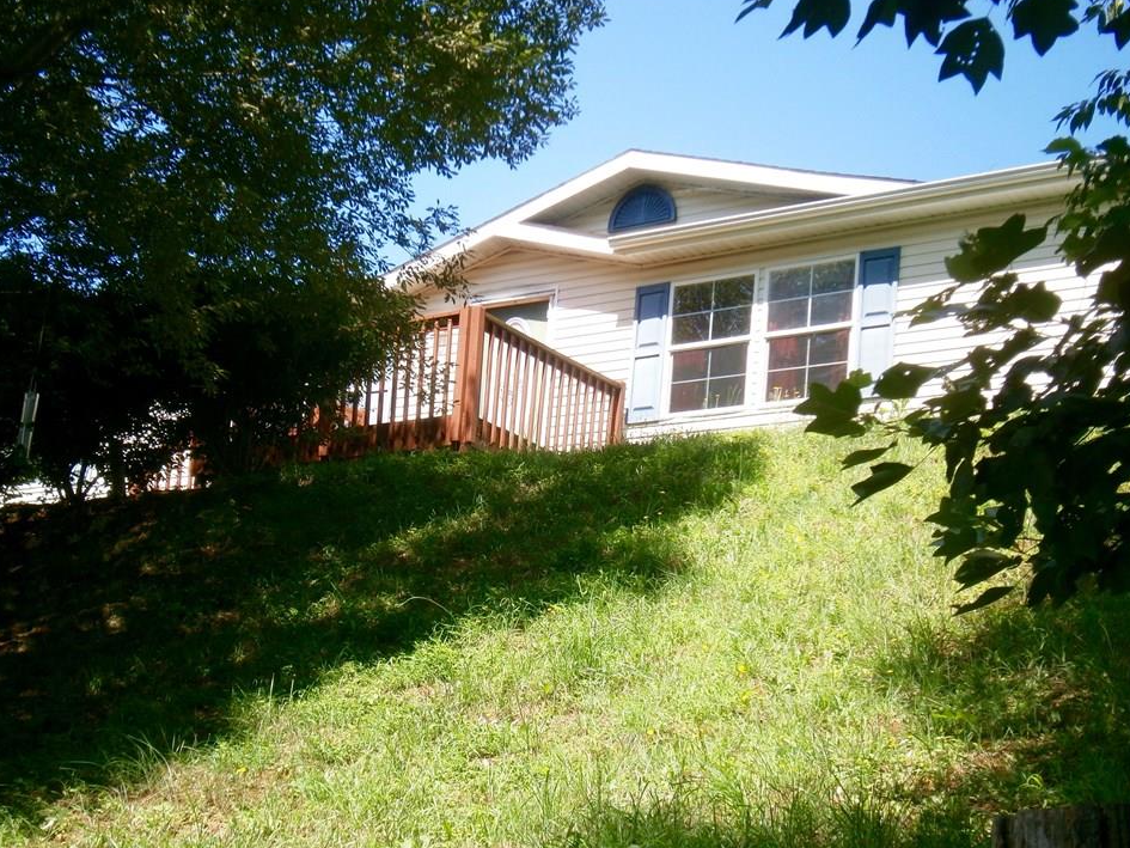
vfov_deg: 22.6
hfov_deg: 29.8
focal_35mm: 65
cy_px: 446
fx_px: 2122
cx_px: 530
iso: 80
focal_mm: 10.7
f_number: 3.9
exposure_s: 1/250
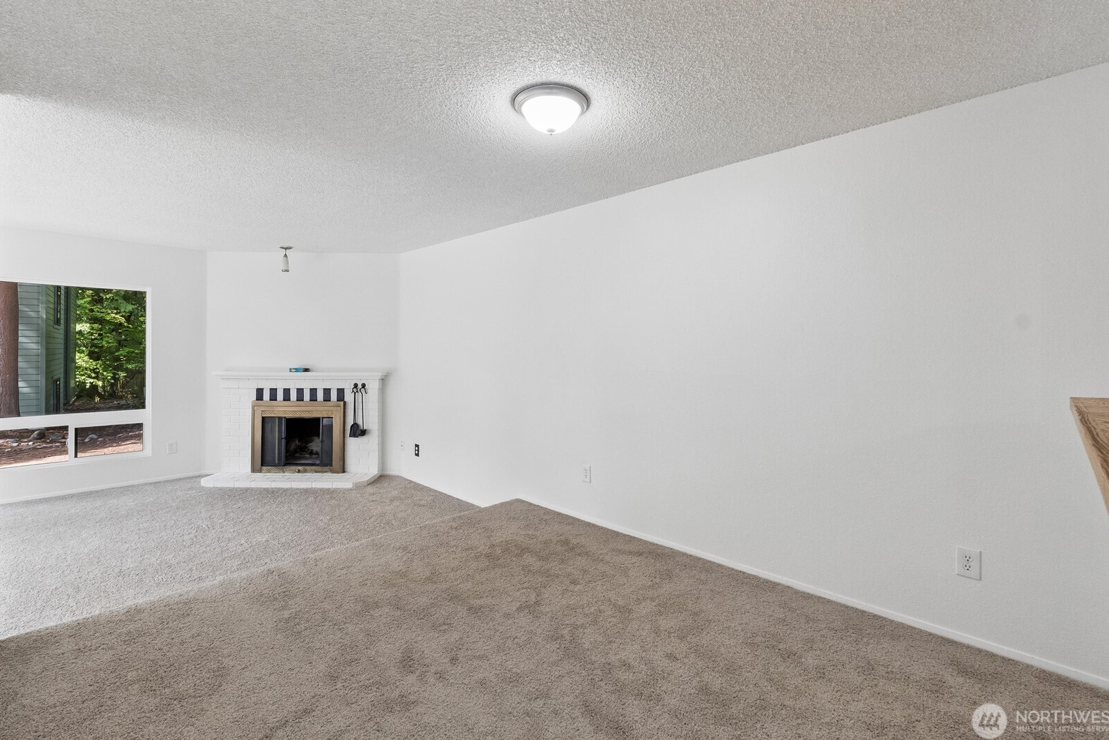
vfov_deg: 73.7
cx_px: 550
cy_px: 353
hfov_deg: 96.7
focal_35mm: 16
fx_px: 493
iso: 640
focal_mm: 10
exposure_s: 1/30
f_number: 9
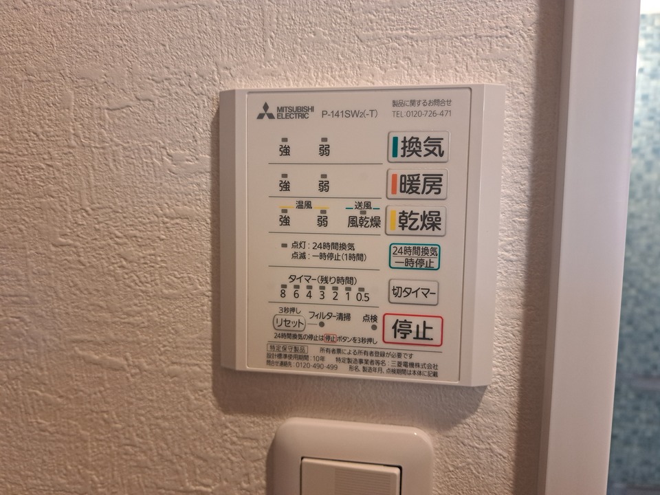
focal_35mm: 24
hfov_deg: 71.6
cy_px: 248
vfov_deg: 56.8
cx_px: 330
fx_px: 458
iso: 200
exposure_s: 1/50
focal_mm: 5.23
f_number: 1.8
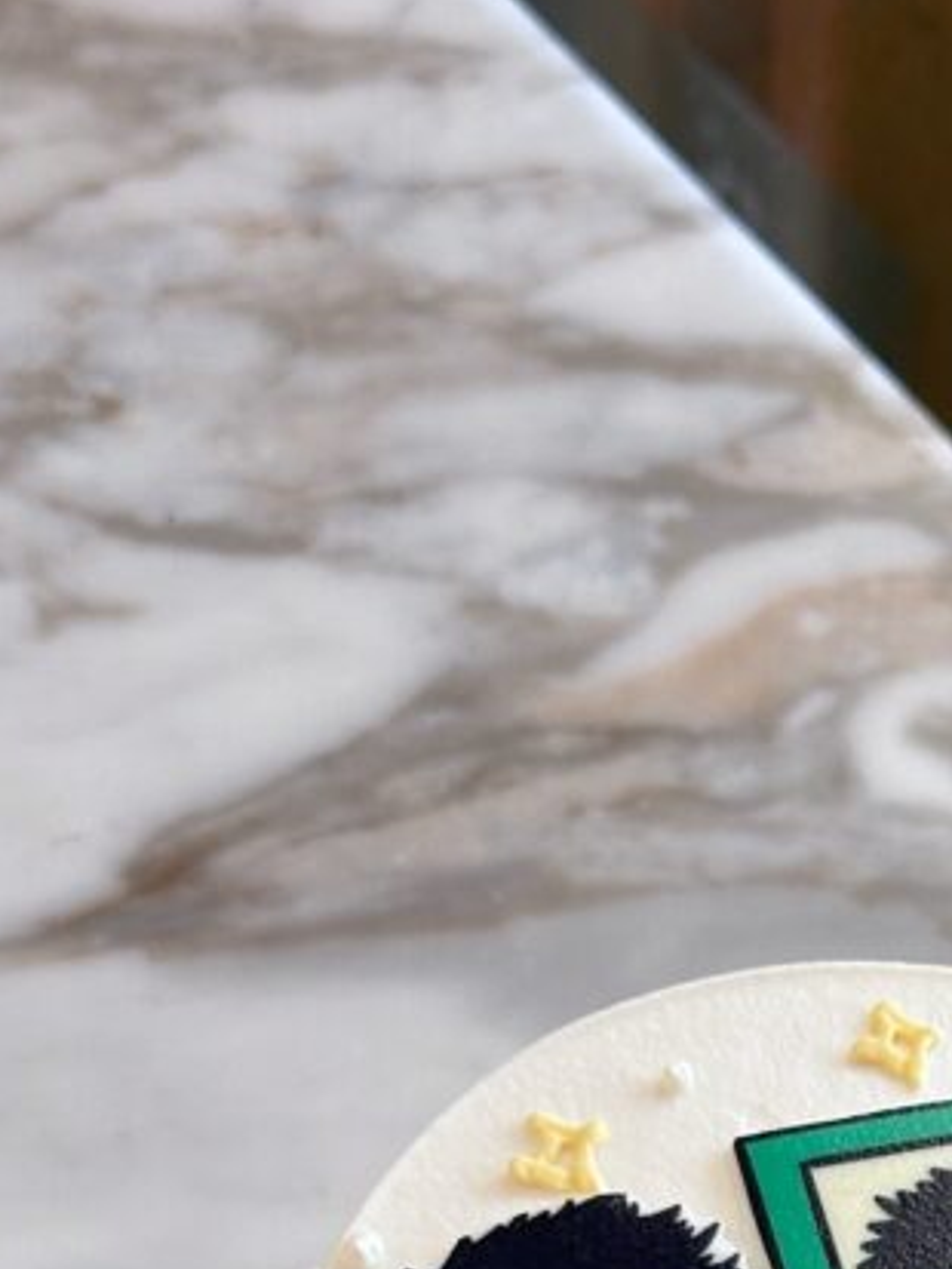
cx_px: 857
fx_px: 4361
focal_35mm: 119
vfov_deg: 15.9
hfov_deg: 12.4
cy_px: 1555
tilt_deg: -62.2
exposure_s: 1/50
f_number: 1.78
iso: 100
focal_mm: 6.86
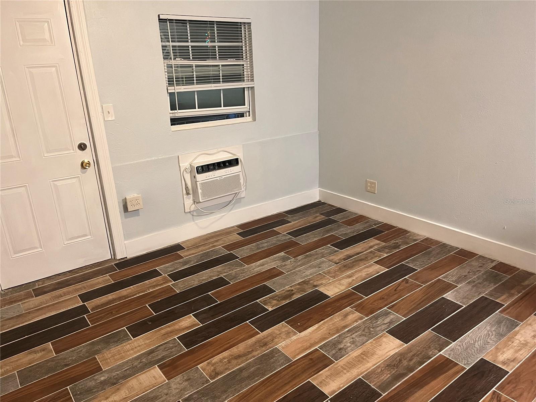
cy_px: 201
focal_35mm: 26
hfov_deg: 67.3
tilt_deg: -19.6
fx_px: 403
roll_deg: +2.2
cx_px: 268
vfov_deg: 53.1
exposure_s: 1/60
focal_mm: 5.1
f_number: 1.6
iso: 500
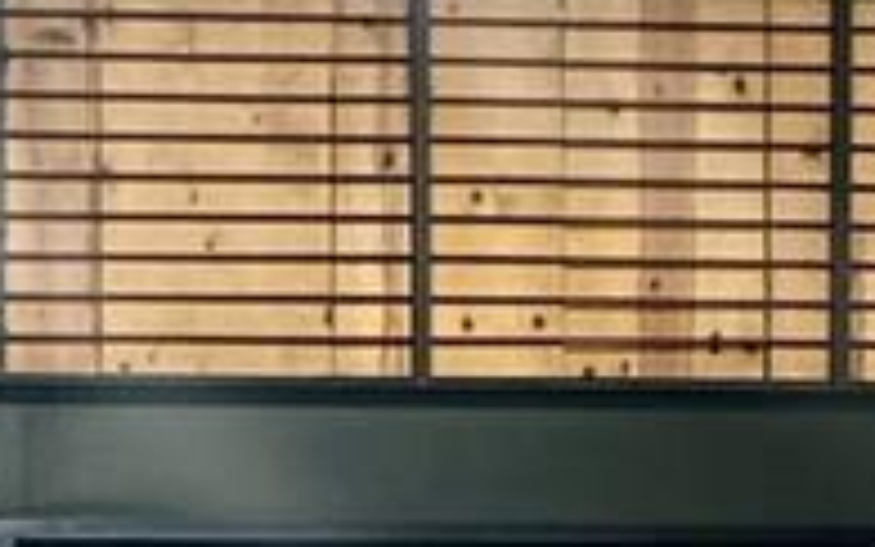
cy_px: 1291
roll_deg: -0.1
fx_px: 2791
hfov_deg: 17.2
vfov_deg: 9.9
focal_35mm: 117
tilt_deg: -0.4
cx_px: -99
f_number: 2.2
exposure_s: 1/120
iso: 250
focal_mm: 2.22
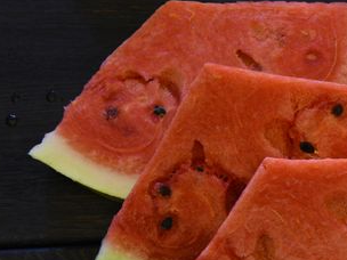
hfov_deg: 22.2
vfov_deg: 17.4
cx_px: 370
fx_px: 842
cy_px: 221
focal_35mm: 84
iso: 4000
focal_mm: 38
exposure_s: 1/50
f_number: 5.6
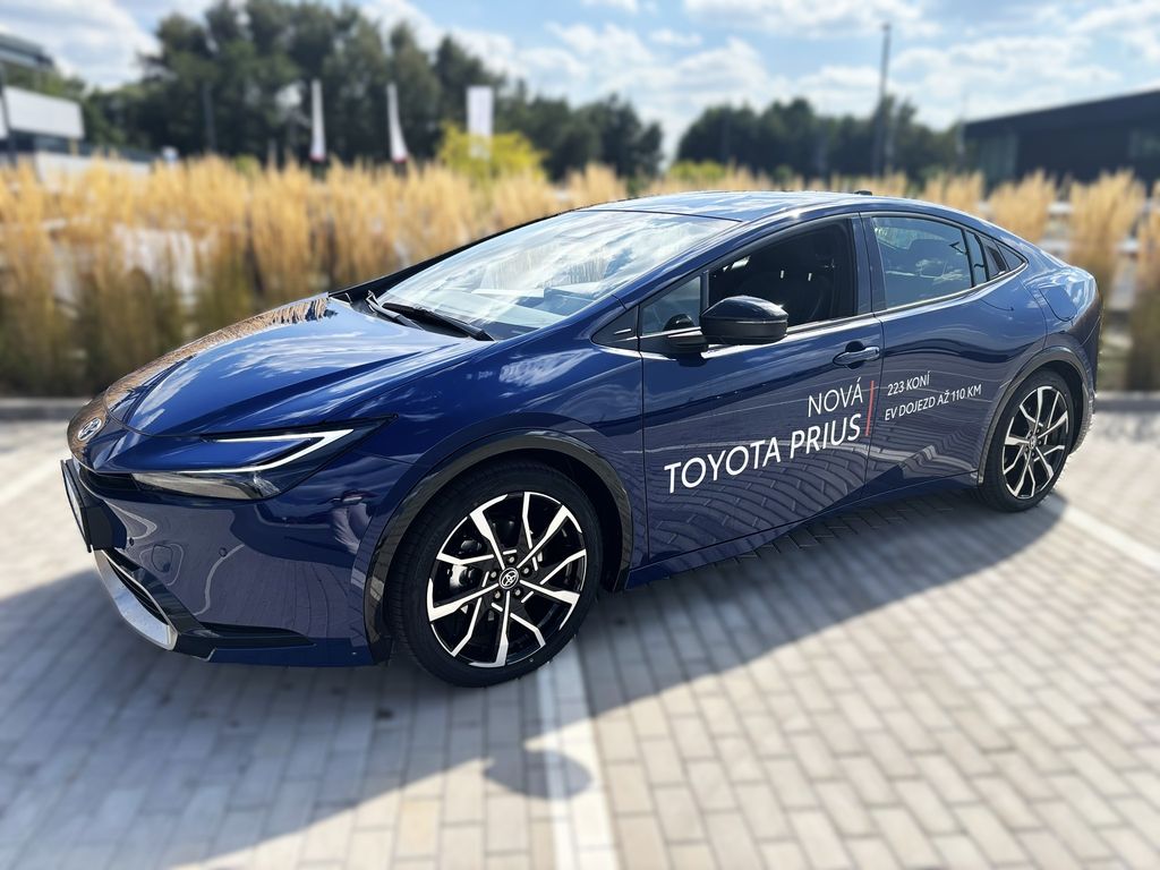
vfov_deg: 53.1
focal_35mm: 26
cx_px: 580
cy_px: 435
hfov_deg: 67.3
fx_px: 871
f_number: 1.6
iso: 50
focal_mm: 5.96
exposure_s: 1/2342
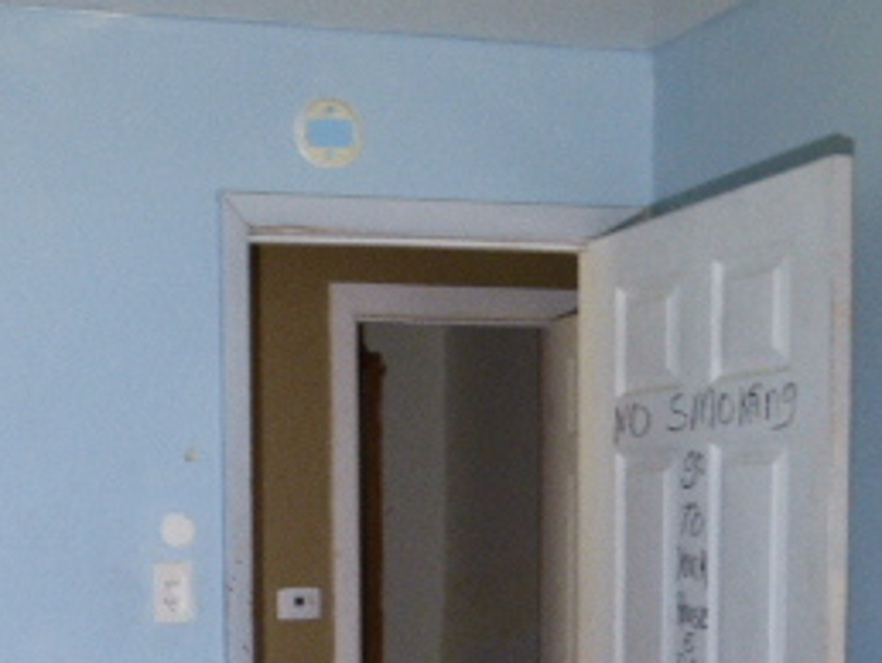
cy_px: 680
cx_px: 178
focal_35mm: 62
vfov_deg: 22.7
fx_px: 1581
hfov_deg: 30.4
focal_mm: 4.3
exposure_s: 1/13
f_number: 3.3
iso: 400
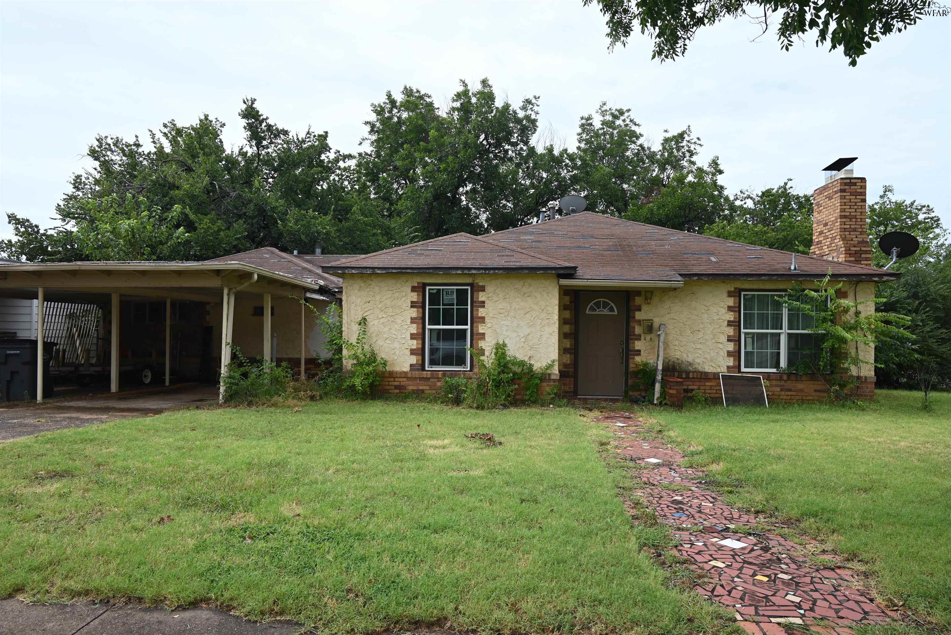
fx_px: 634
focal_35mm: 24
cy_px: 318
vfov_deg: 53.2
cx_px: 476
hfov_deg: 73.7
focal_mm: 24
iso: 100
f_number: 6.3
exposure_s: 1/320
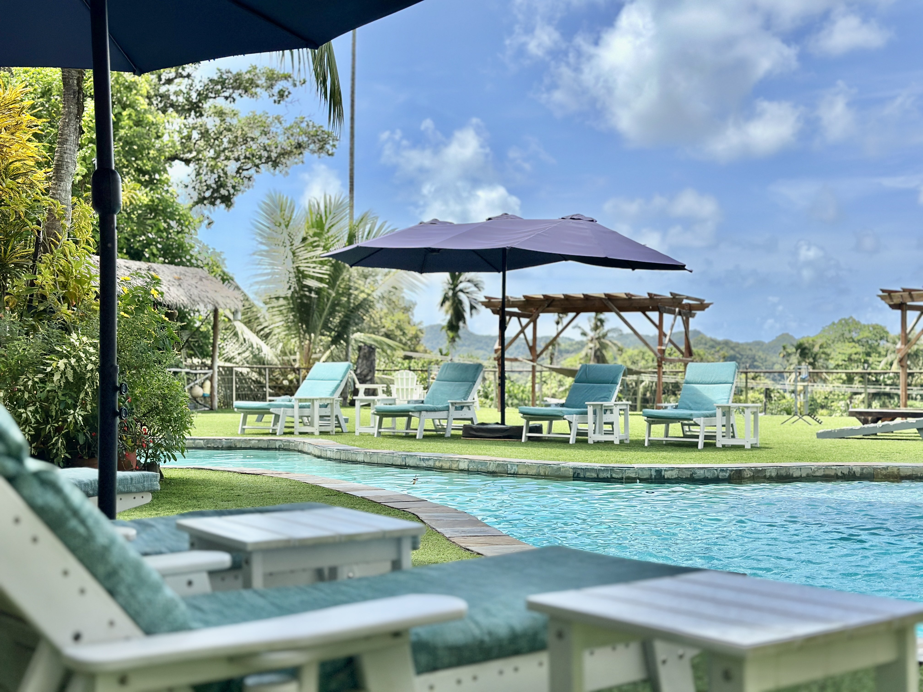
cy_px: 346
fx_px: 1280
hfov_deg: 39.7
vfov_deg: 30.3
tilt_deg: +1.7
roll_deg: +0.2
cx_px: 462
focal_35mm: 48
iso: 80
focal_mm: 6.86
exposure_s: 1/5882
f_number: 1.78
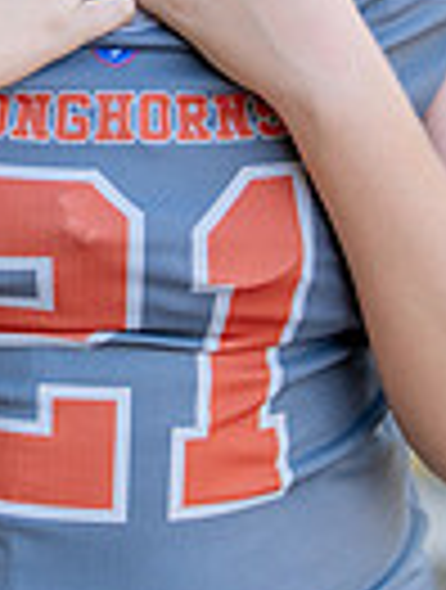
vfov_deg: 8.4
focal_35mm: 232
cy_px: -43
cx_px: 106
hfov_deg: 6.4
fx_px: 3966
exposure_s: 1/1000
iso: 100
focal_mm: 50
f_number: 1.2
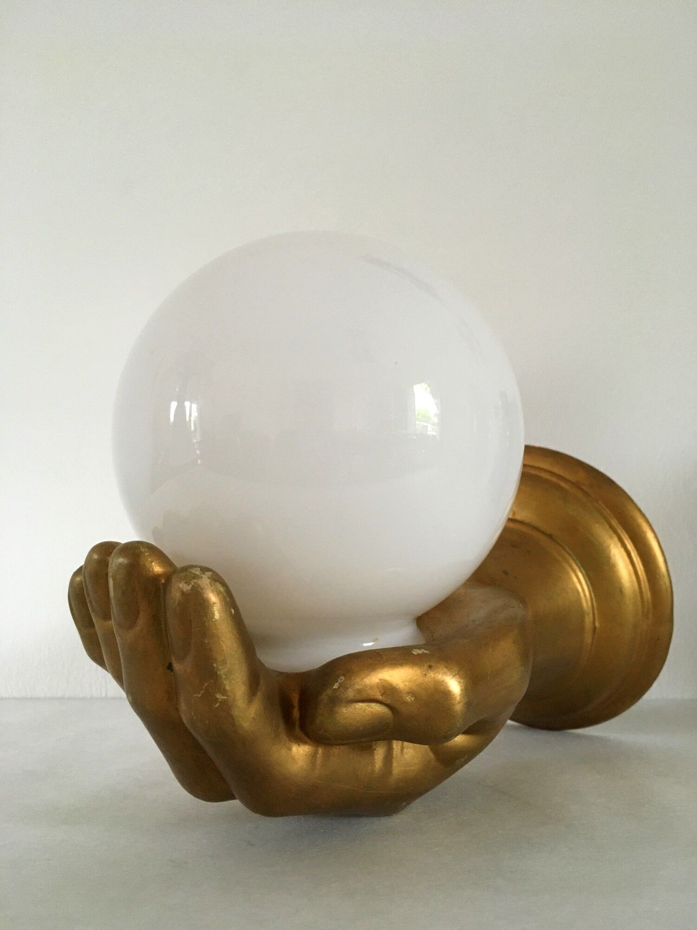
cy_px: 465
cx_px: 348
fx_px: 779
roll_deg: +1.3
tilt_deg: +7.5
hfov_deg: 48.2
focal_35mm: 29
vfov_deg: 61.7
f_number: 2.2
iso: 200
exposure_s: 1/33
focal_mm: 4.15
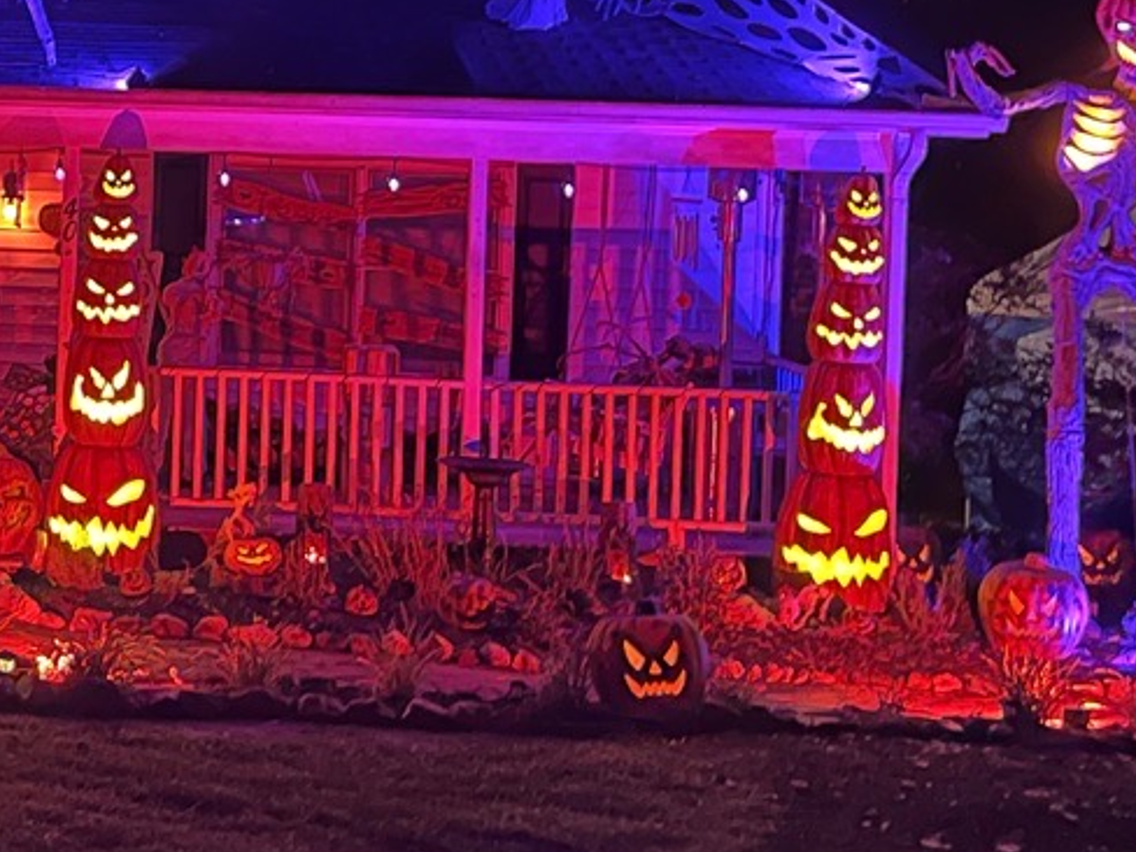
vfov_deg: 18.3
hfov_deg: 22.9
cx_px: -137
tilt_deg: -1.1
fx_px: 2625
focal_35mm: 80
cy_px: 176
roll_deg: -1.5
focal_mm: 5.1
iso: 1000
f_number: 1.6
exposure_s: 1/15
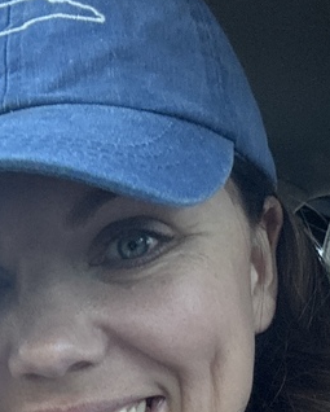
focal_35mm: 46
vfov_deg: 39.3
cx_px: 116
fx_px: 561
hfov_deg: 32.6
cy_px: 307
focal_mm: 2.69
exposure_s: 1/65
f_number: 1.9
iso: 80
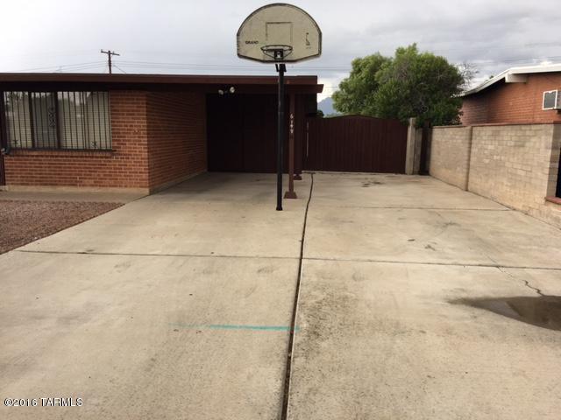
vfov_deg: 48.2
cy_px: 210
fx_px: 470
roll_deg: -0.3
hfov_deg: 61.7
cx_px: 280
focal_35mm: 29
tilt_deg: -8.3
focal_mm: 4.15
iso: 25
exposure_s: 1/192
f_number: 2.2
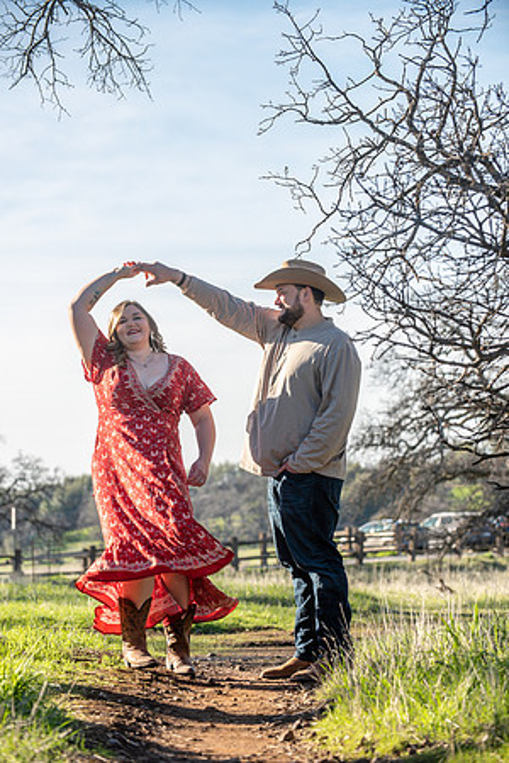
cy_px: 382
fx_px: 2227
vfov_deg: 19.5
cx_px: 254
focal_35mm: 105
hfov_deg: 13.0
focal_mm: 105
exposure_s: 1/250
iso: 50
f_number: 4.5
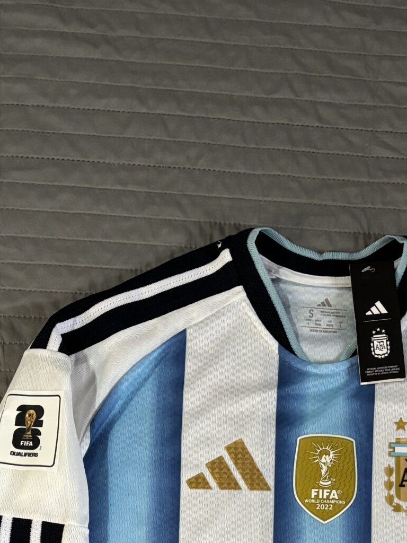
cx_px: 313
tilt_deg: -82.2
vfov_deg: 26.1
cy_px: 675
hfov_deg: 22.3
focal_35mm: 65
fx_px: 1019
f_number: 1.6
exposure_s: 1/50
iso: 320
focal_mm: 5.96
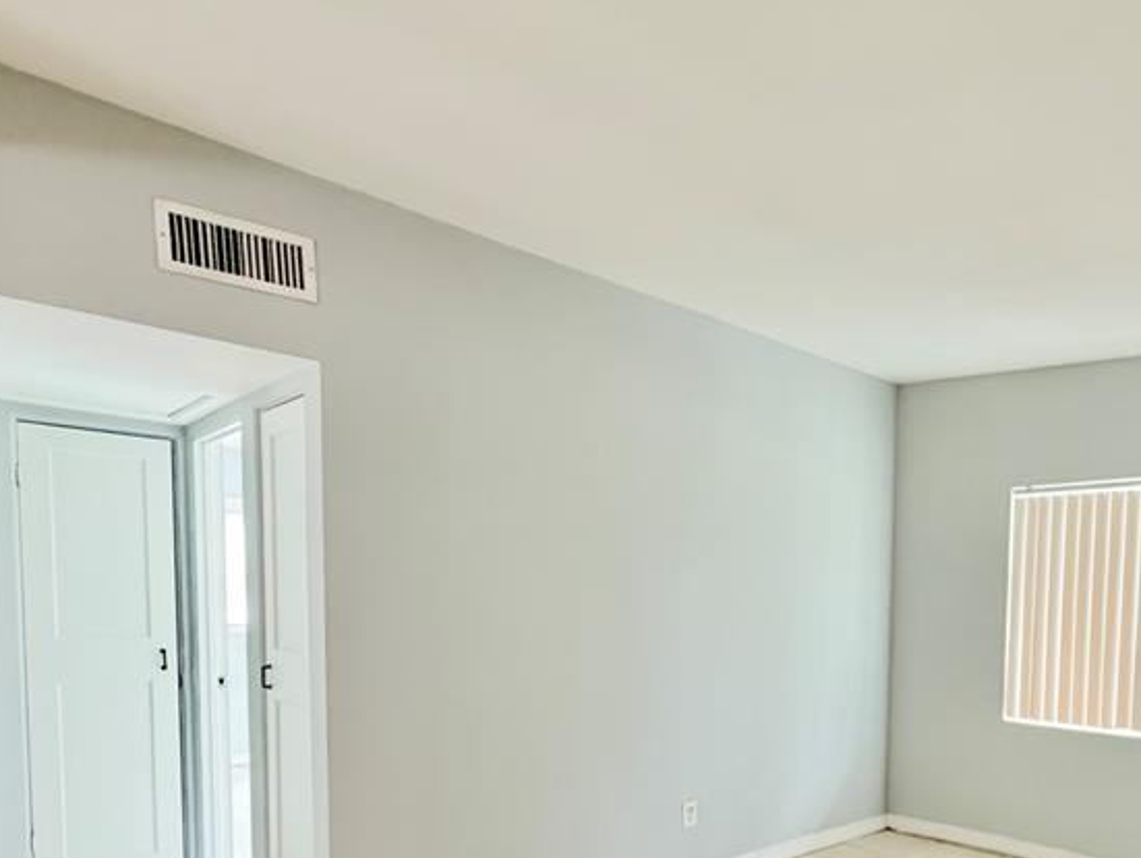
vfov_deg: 50.6
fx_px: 858
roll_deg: -0.6
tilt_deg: -3.7
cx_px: 847
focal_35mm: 26
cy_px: 657
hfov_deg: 63.6
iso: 640
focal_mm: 2.22
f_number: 2.2
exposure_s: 1/60
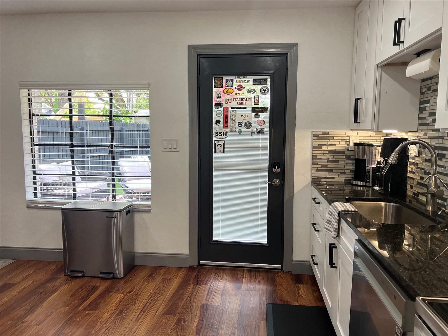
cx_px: 224
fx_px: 336
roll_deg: +0.1
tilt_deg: -5.6
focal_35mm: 26
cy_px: 168
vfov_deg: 53.1
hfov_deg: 67.3
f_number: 1.5
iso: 80
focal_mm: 5.7
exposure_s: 1/120
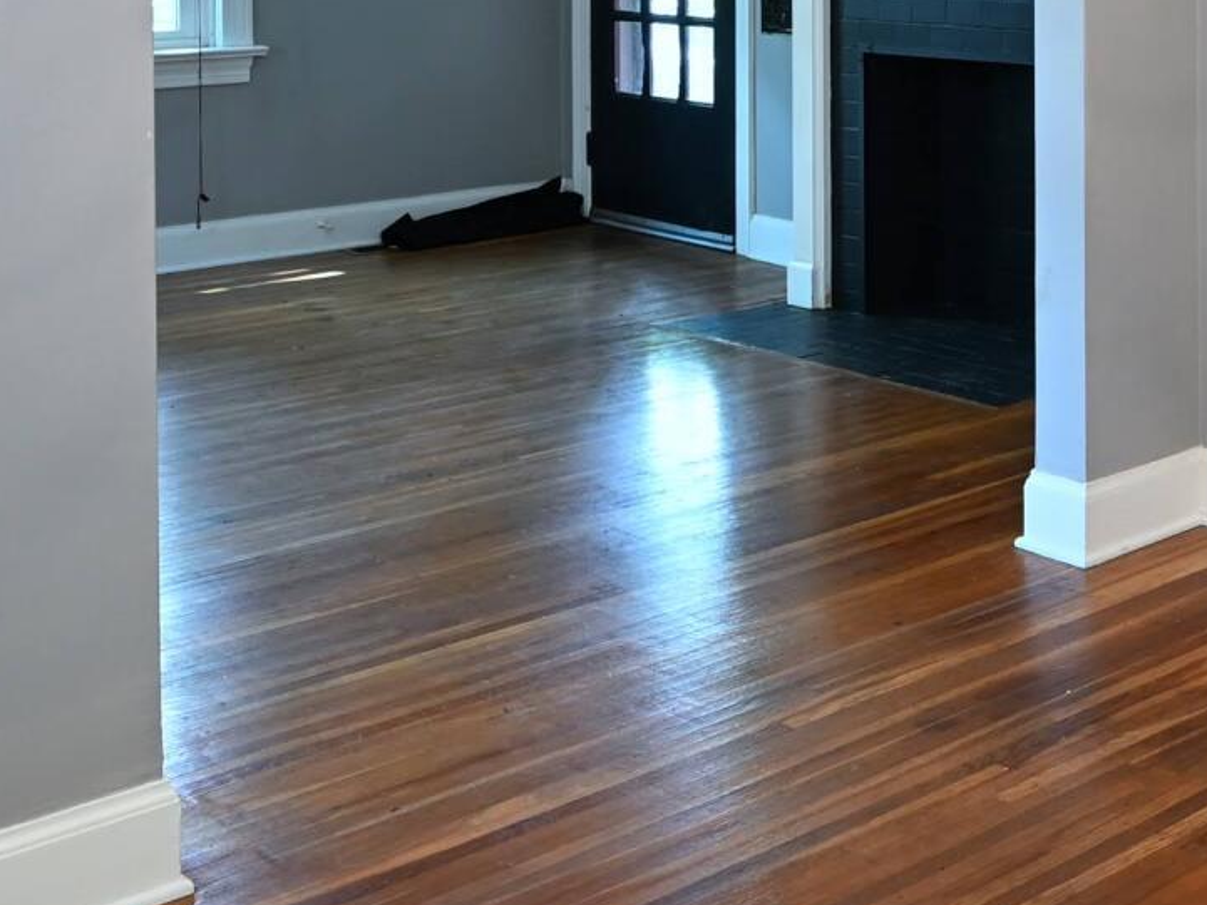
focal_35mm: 56
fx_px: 1953
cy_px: -98
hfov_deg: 30.2
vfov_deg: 24.3
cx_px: 1379
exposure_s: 1/10
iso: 560
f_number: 6.3
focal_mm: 14
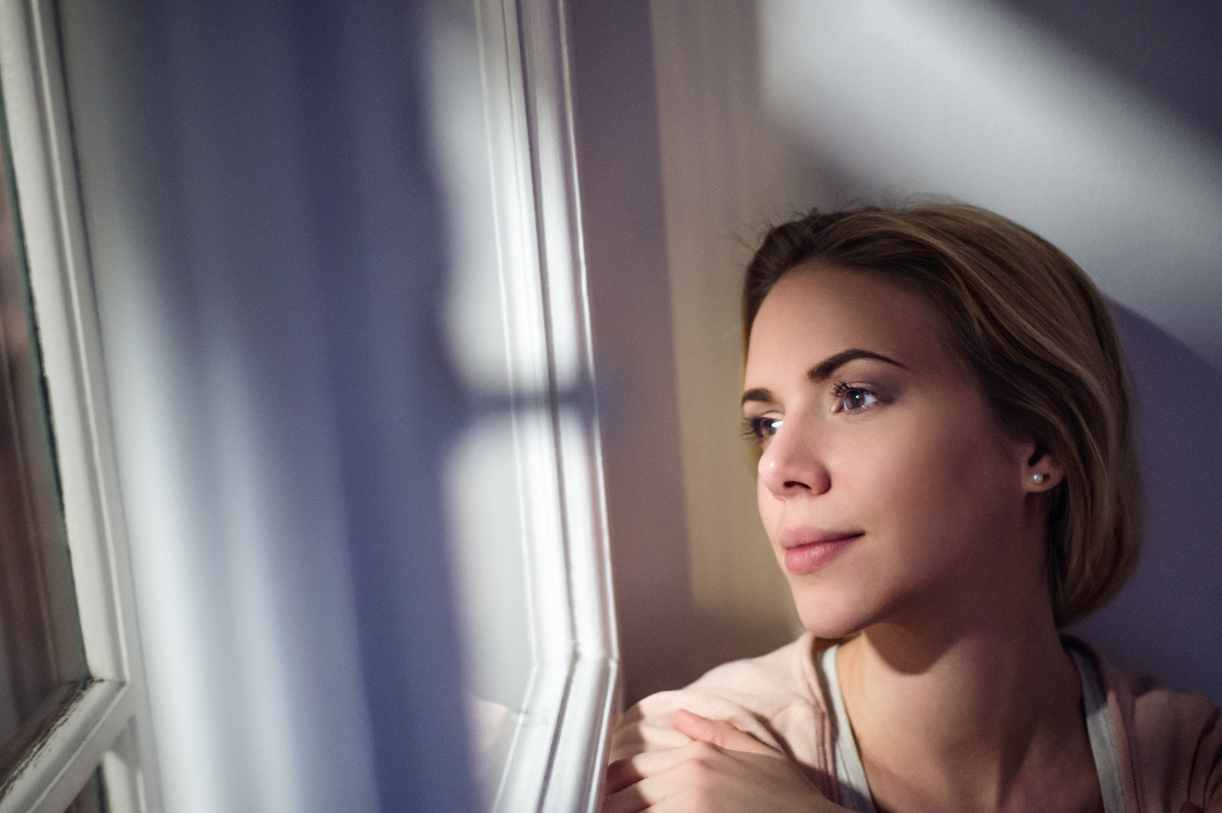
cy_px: 406
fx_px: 1696
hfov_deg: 39.6
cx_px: 611
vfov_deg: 27.0
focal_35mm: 50
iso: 4000
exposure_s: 1/100
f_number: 2
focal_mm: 50
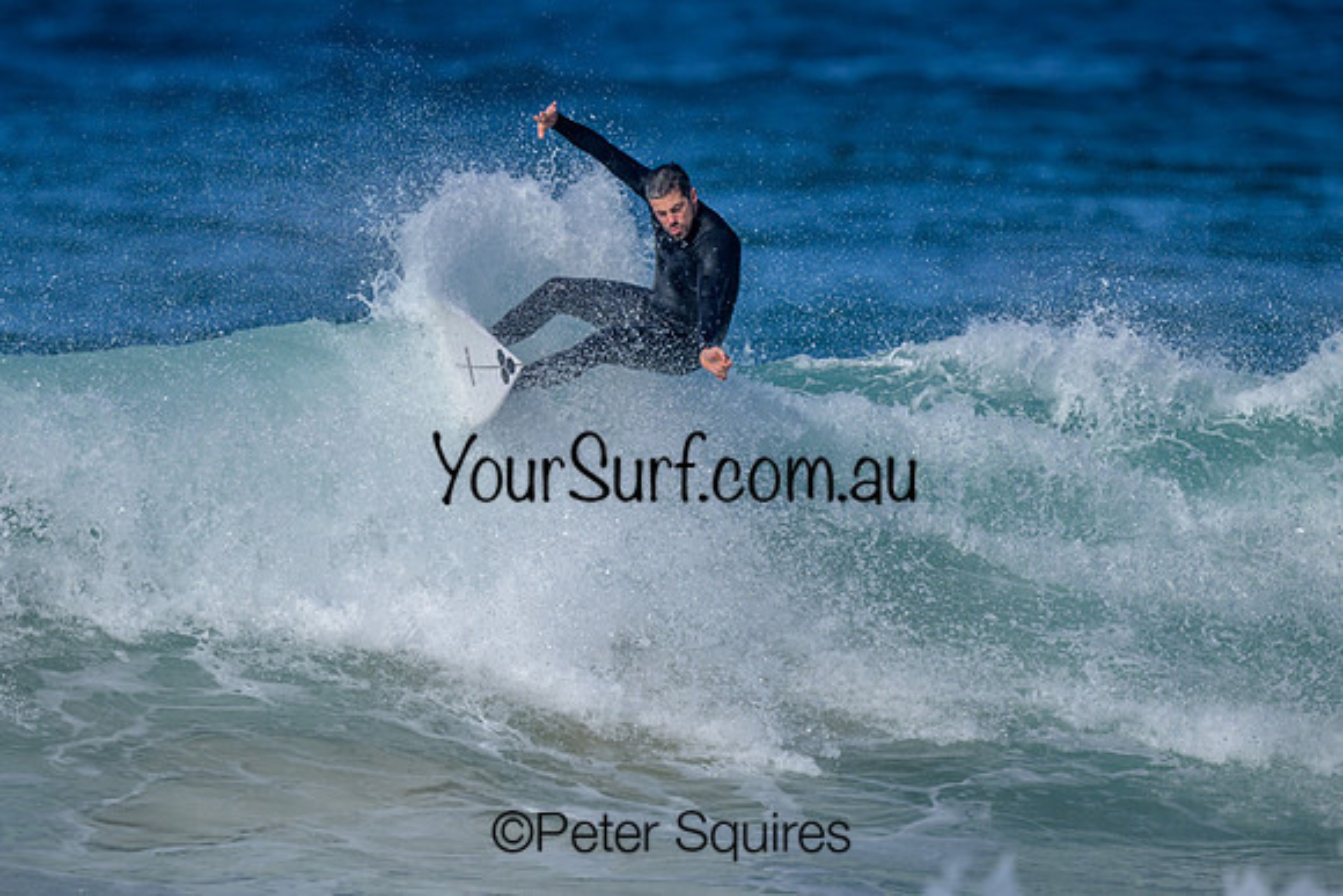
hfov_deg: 1.9
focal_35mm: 1097
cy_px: 556
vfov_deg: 1.3
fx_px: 40947
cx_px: 532
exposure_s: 1/2000
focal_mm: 800
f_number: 6.3
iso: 180
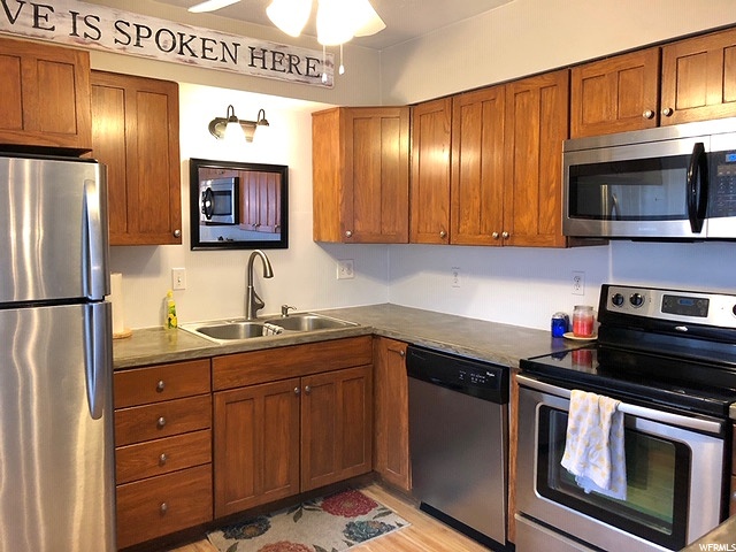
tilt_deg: -5.3
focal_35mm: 28
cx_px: 368
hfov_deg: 63.4
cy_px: 276
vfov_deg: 49.7
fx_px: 595
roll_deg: +0.1
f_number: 1.8
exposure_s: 1/15
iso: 80
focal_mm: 3.99
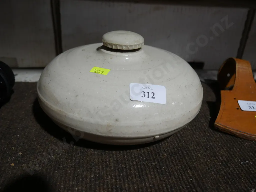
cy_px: 96
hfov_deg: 56.8
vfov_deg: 44.2
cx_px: 128
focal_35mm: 32
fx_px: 237
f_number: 3.6
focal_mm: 16
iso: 200
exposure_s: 1/60
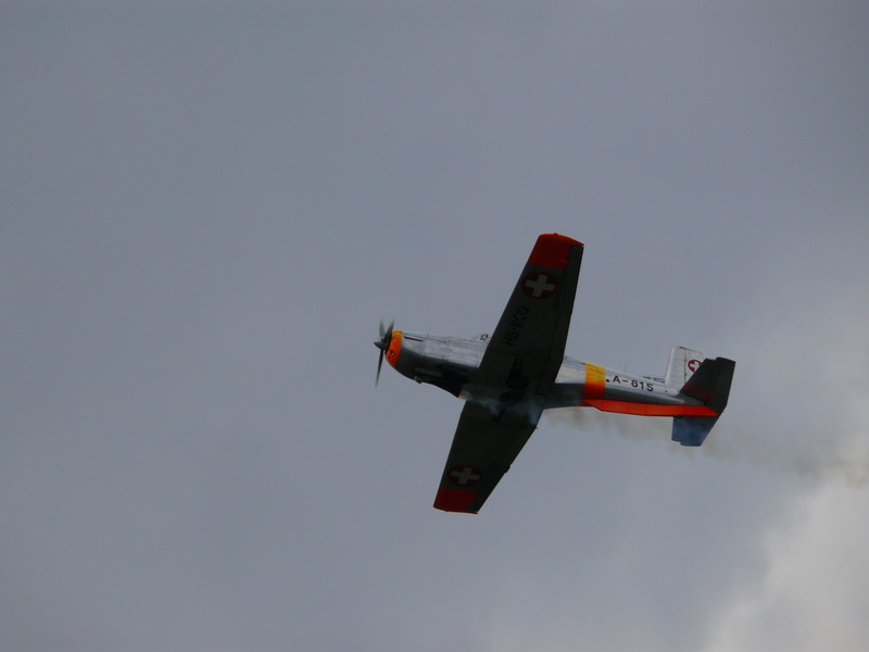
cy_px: 326
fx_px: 10544
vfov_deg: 3.5
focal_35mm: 420
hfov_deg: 4.7
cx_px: 434
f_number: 5.6
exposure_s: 1/1000
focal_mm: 88.8
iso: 100
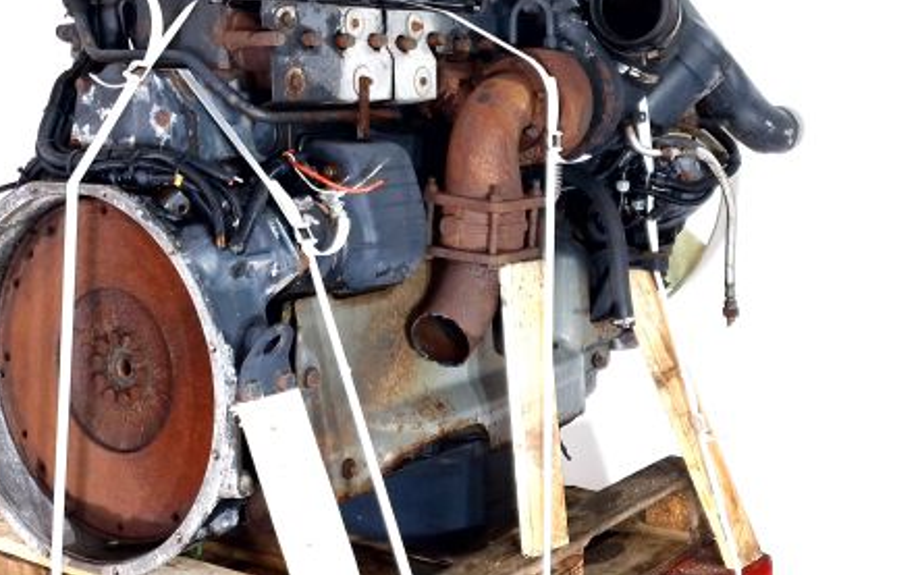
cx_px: 395
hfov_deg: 57.9
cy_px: 247
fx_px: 828
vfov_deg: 38.3
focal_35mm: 33
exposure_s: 1/50
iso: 250
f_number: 1.8
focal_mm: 6.4
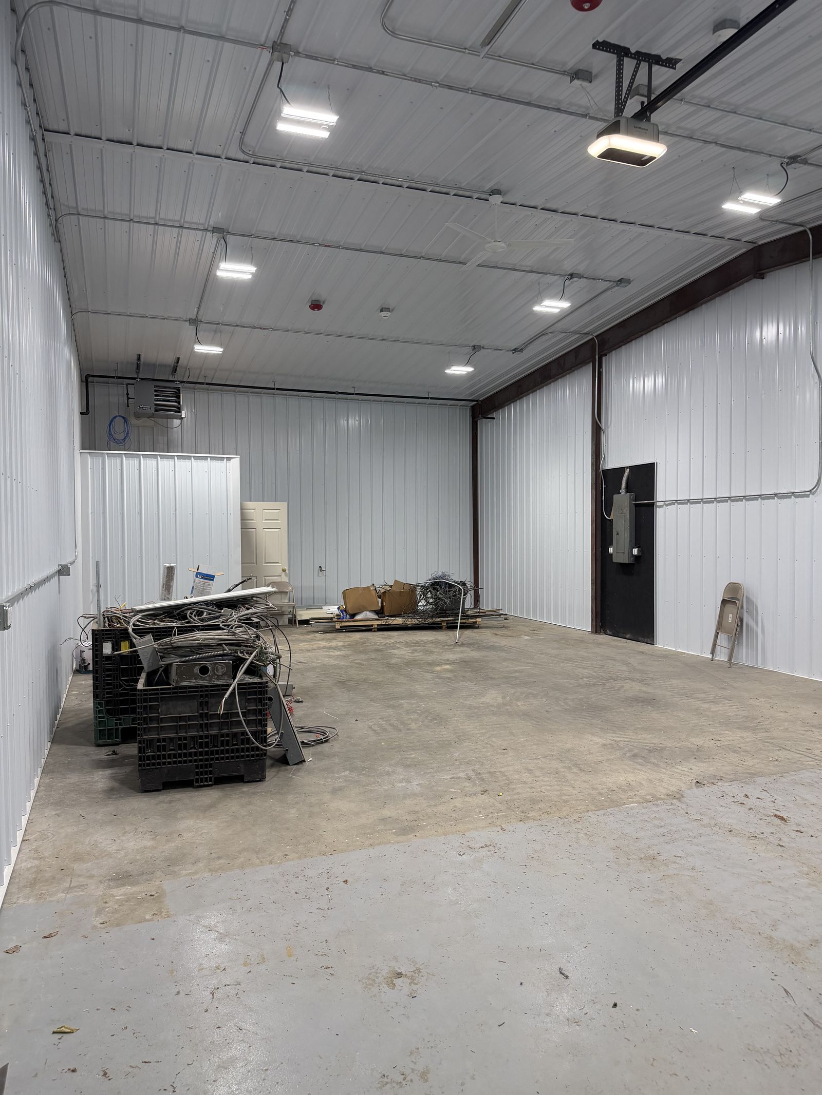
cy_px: 548
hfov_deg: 56.8
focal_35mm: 24
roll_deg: -0.5
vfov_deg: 71.6
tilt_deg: -1.9
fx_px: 760
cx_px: 411
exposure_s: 1/219
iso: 160
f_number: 1.78
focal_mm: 6.76
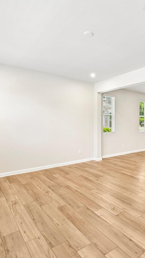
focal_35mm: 23
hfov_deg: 46.2
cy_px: 124
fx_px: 157
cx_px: 121
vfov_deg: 78.7
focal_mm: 14
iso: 250
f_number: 8
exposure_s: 1/15
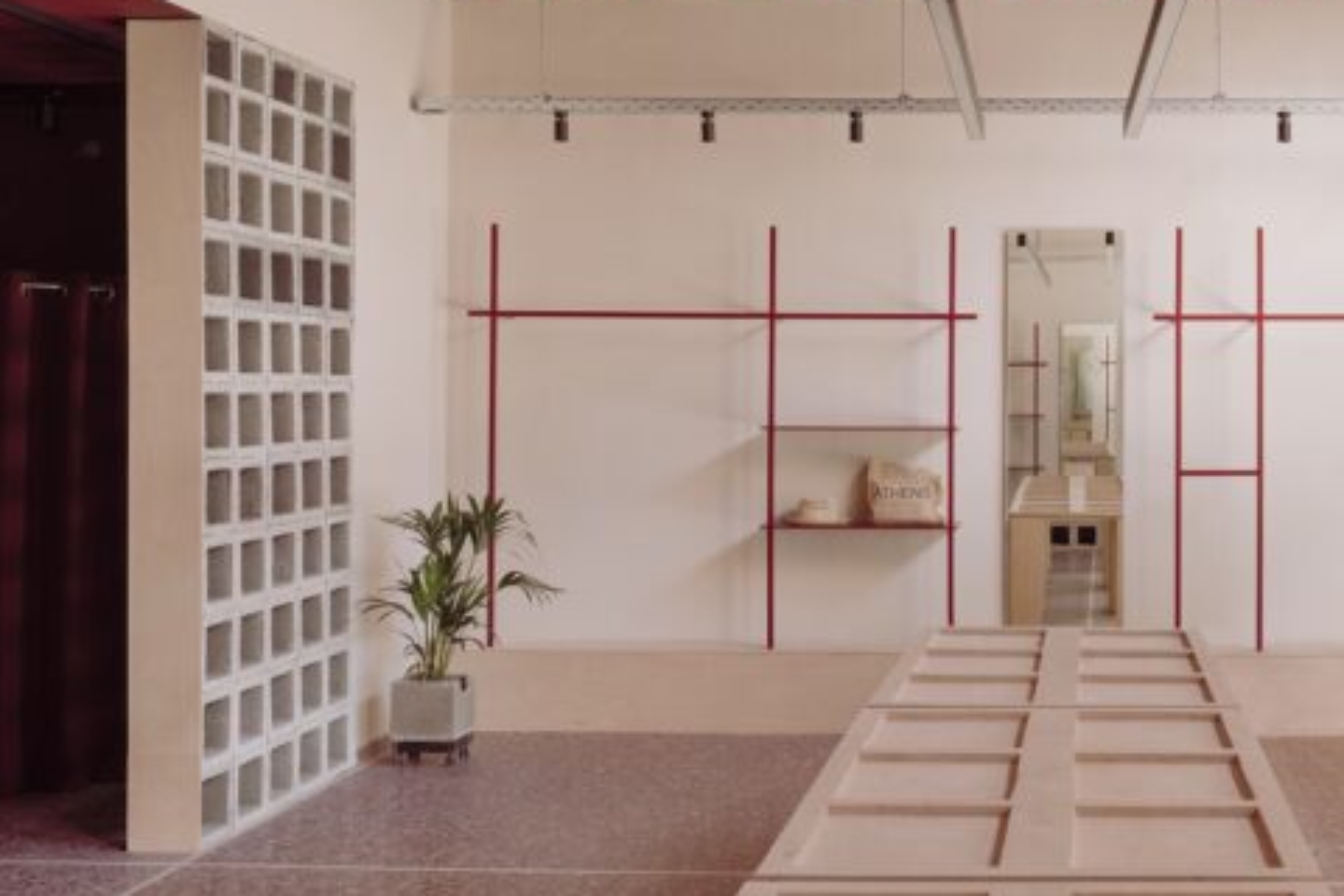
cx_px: 1053
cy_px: 409
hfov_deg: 39.7
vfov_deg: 28.1
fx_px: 1792
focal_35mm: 48
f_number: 11
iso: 100
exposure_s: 1/1.67
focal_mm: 30
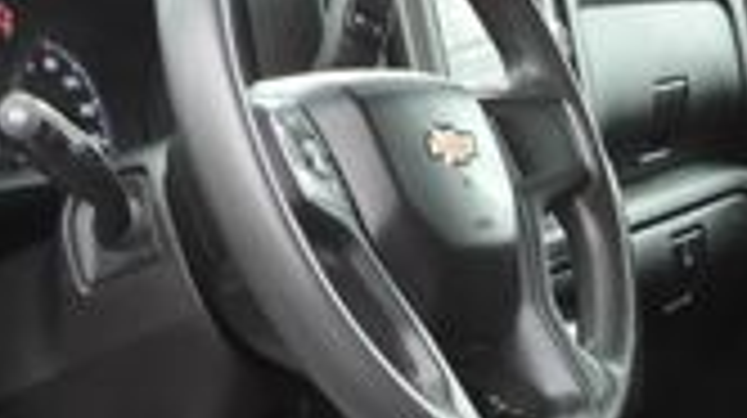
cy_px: 638
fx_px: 1999
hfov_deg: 20.6
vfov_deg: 11.4
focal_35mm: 101
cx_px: 716
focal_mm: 4.3
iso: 160
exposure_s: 1/30
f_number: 3
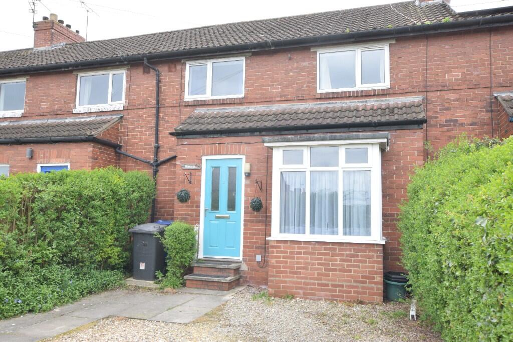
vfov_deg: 43.6
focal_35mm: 30
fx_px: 428
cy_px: 171
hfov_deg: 61.9
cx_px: 256
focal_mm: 20
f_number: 13
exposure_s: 1/125
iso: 800
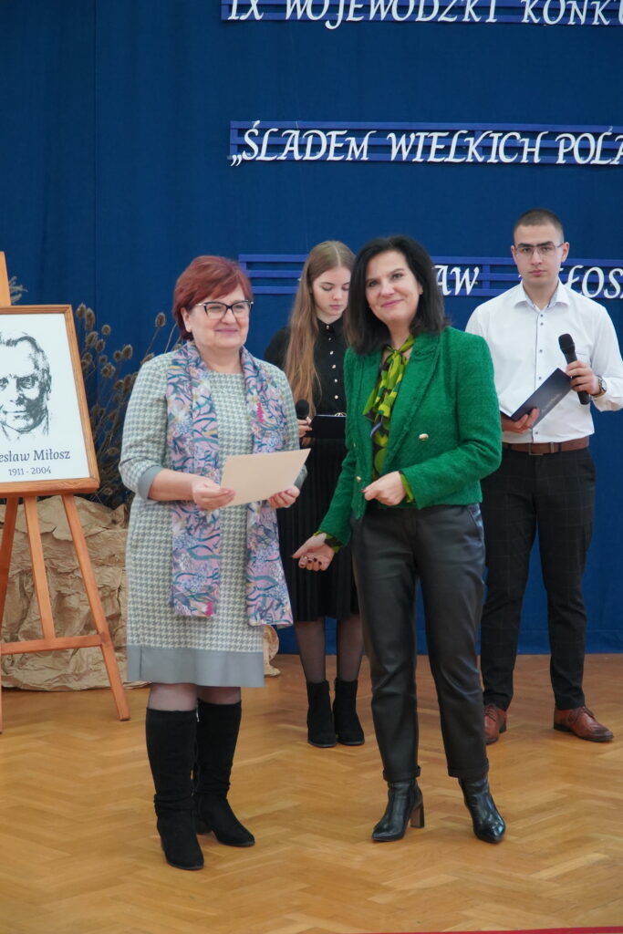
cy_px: 467
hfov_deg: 22.6
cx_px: 312
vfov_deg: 33.4
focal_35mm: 60
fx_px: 1557
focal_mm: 40
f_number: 4
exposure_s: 1/160
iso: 3200
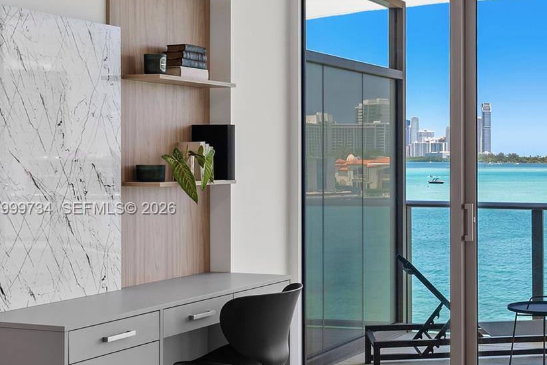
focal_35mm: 62
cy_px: 209
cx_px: 499
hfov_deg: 30.8
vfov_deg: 21.9
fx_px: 942
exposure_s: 1/13
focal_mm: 32
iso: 200
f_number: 8
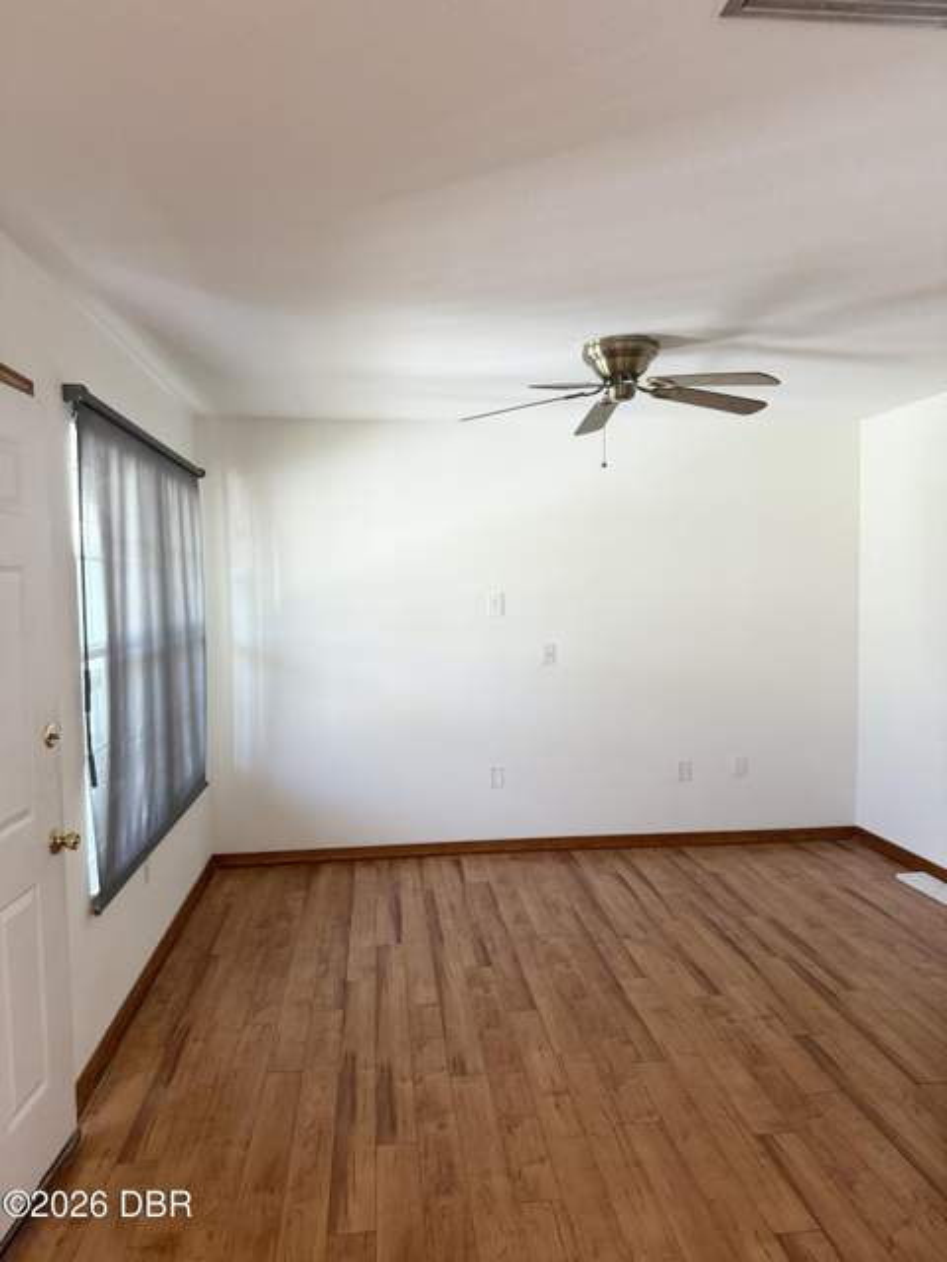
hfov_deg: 56.8
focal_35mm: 24
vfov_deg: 71.6
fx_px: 875
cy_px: 631
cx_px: 474
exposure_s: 1/60
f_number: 1.78
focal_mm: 6.76
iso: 320
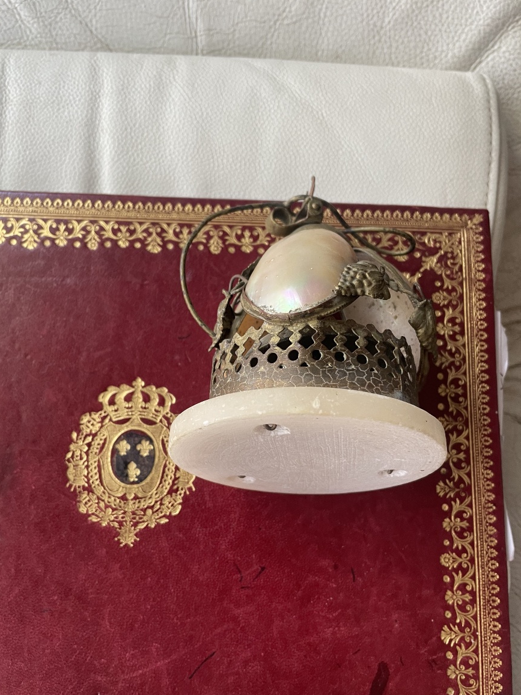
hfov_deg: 51.4
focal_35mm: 27
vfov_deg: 65.3
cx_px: 263
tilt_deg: -75.5
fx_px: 542
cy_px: 358
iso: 125
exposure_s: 1/69
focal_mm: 4.2
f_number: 1.6
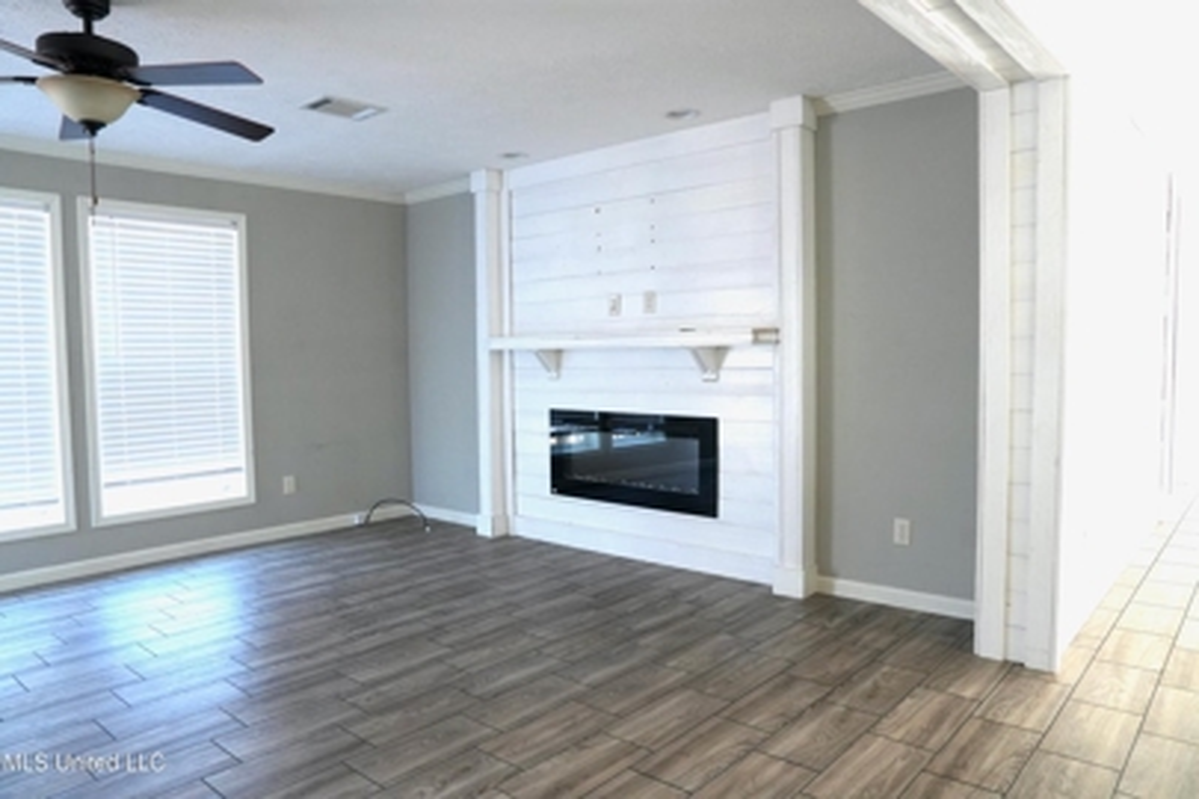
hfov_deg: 73.7
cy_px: 400
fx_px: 799
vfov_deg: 53.1
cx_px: 600
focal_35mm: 24
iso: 2500
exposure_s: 1/100
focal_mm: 24
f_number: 4.5
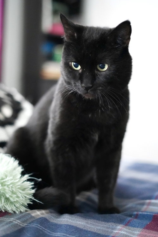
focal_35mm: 50
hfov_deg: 27.0
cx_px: 79
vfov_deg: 39.6
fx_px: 329
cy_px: 118
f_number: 2
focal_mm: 50
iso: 12800
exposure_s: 1/80
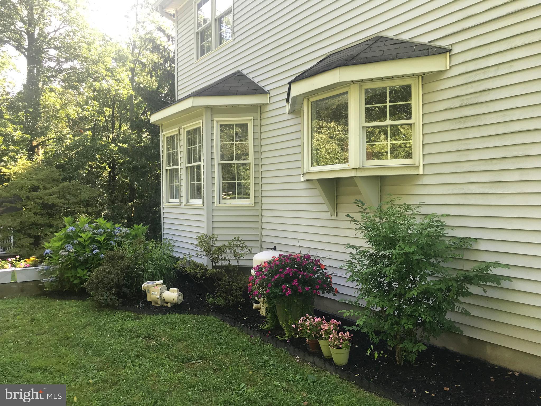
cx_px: 270
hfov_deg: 63.4
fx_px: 438
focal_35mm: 28
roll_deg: +0.8
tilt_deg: +0.0
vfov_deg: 49.7
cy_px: 203
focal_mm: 3.99
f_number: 1.8
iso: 20
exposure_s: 1/143
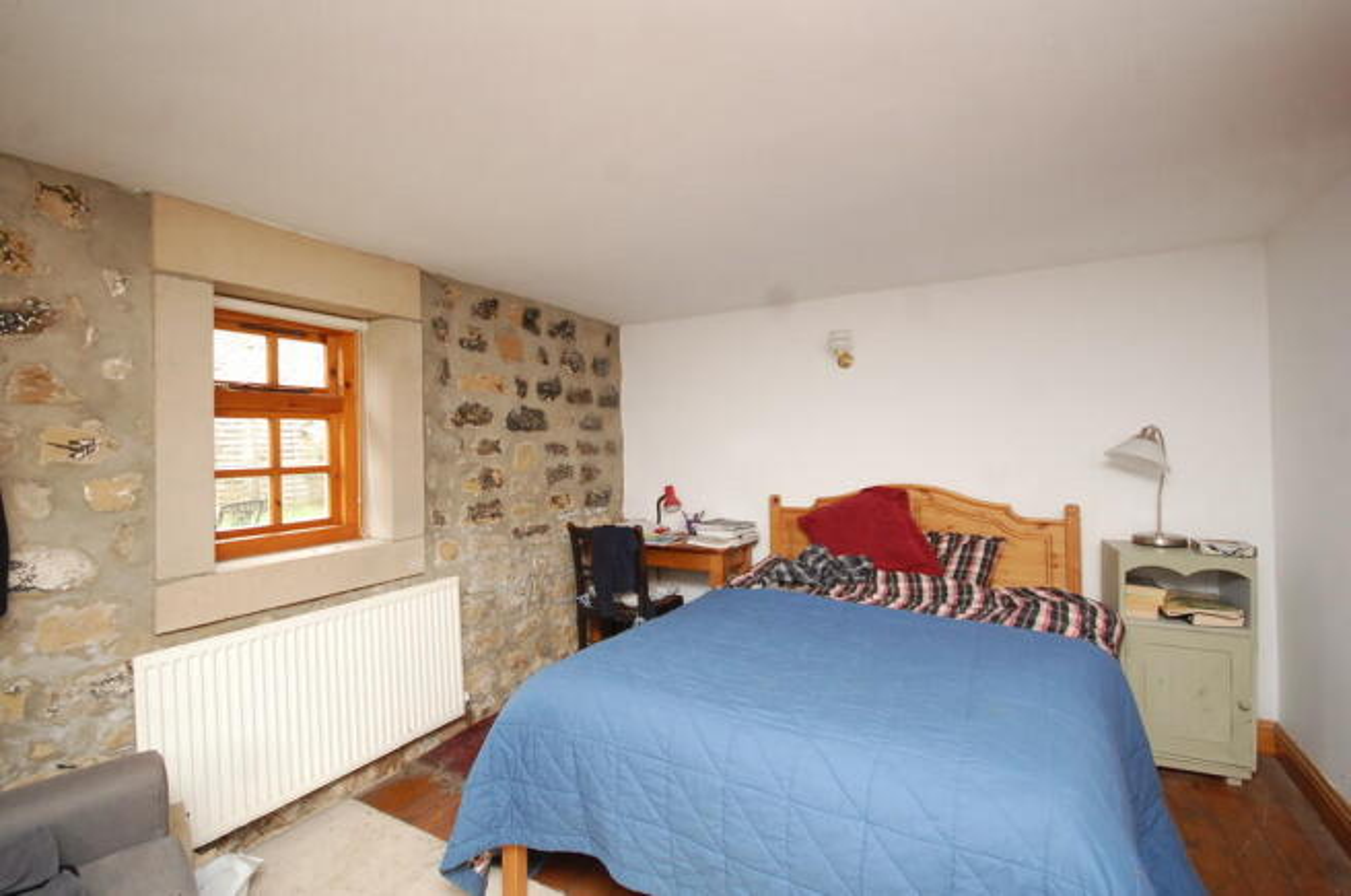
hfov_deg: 100.5
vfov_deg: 77.1
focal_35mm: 15
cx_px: 676
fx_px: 562
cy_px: 448
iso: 900
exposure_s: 1/60
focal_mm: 10
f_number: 4
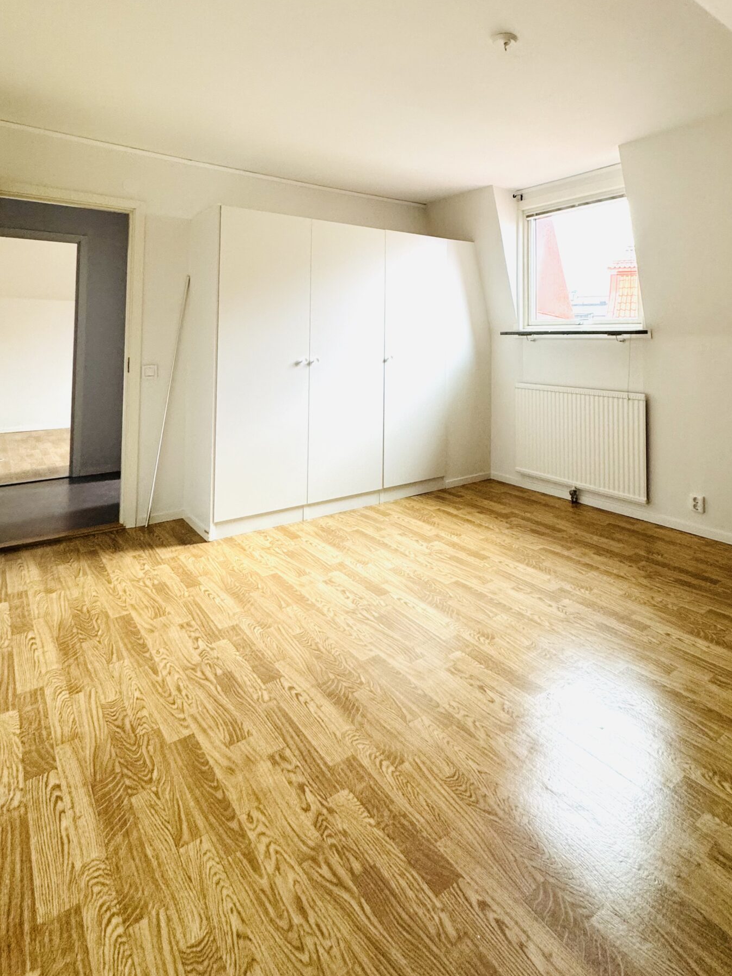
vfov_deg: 78.8
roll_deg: -0.7
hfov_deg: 64.7
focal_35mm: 20
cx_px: 470
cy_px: 316
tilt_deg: +2.8
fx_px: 564
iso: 250
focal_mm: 2.22
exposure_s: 1/99
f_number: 2.2
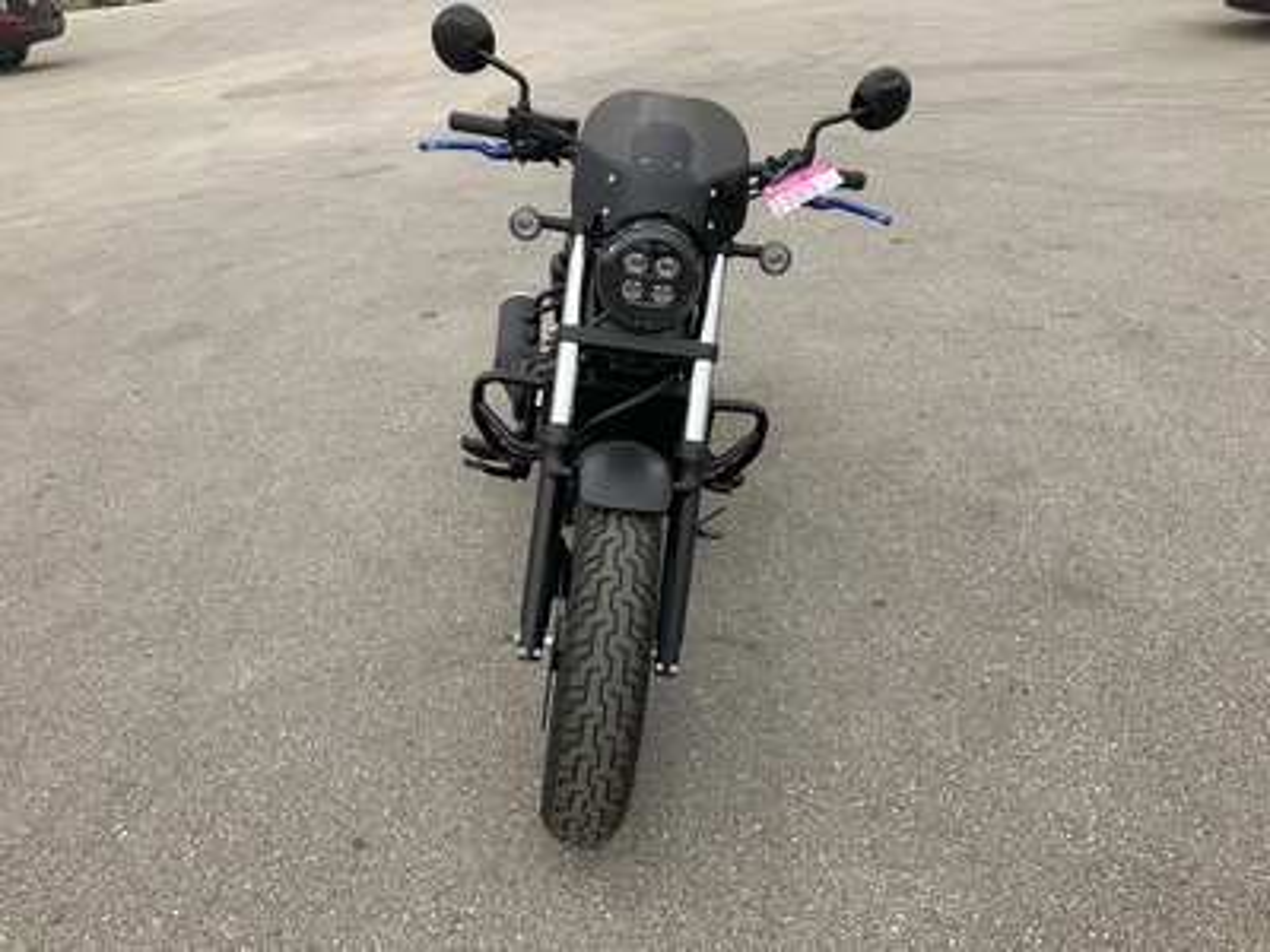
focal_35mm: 29
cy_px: 476
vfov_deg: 48.2
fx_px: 1064
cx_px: 635
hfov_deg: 61.7
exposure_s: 1/1015
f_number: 1.8
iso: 25
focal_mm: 3
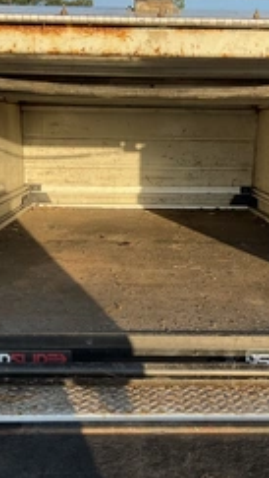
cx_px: 157
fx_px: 658
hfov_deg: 23.1
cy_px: 289
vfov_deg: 39.7
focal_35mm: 52
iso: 25
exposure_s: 1/394
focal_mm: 3
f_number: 1.8
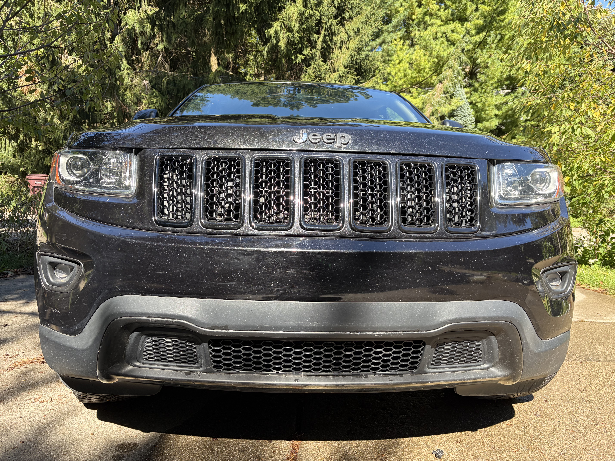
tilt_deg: -4.6
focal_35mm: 26
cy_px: 230
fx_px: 462
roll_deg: +0.6
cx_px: 308
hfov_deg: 67.3
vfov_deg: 53.1
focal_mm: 5.96
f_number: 1.6
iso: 50
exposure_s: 1/519
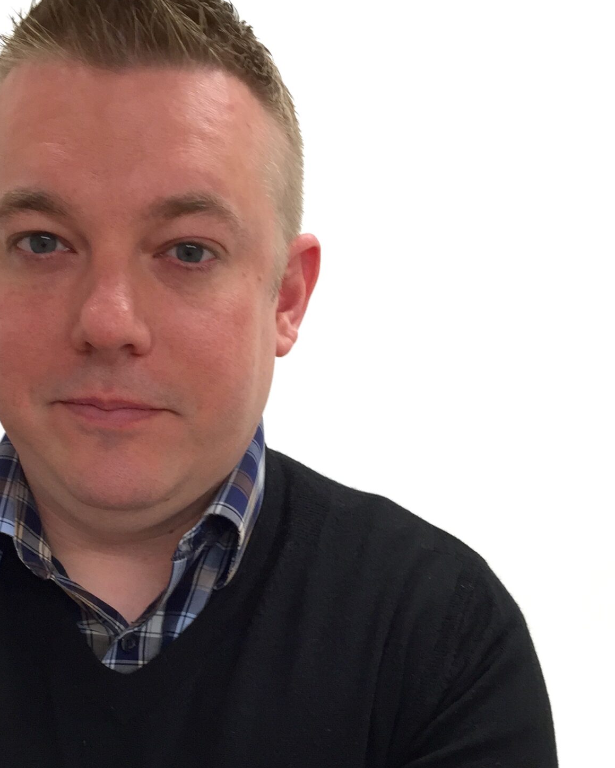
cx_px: 175
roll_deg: -6.5
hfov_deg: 29.9
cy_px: 587
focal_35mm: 50
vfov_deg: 36.4
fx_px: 1138
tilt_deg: -18.7
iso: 80
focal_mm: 4.15
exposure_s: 1/30
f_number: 2.2
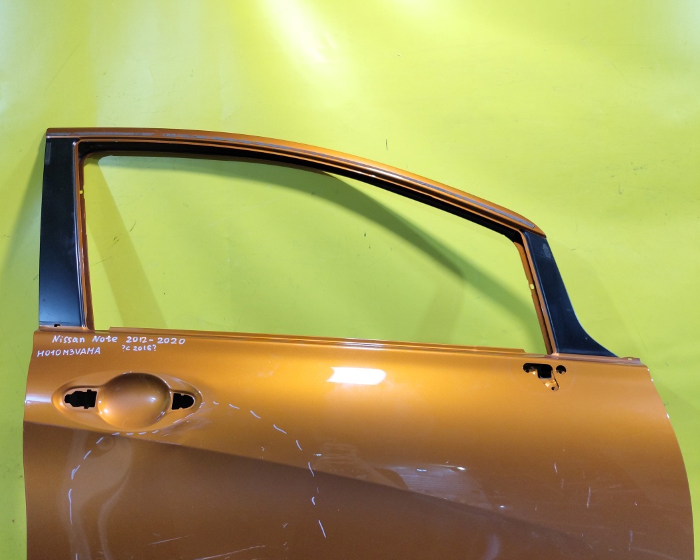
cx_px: 342
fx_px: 663
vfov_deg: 45.3
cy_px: 357
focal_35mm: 32
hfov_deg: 55.7
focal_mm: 5.59
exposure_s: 1/100
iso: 196
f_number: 1.88
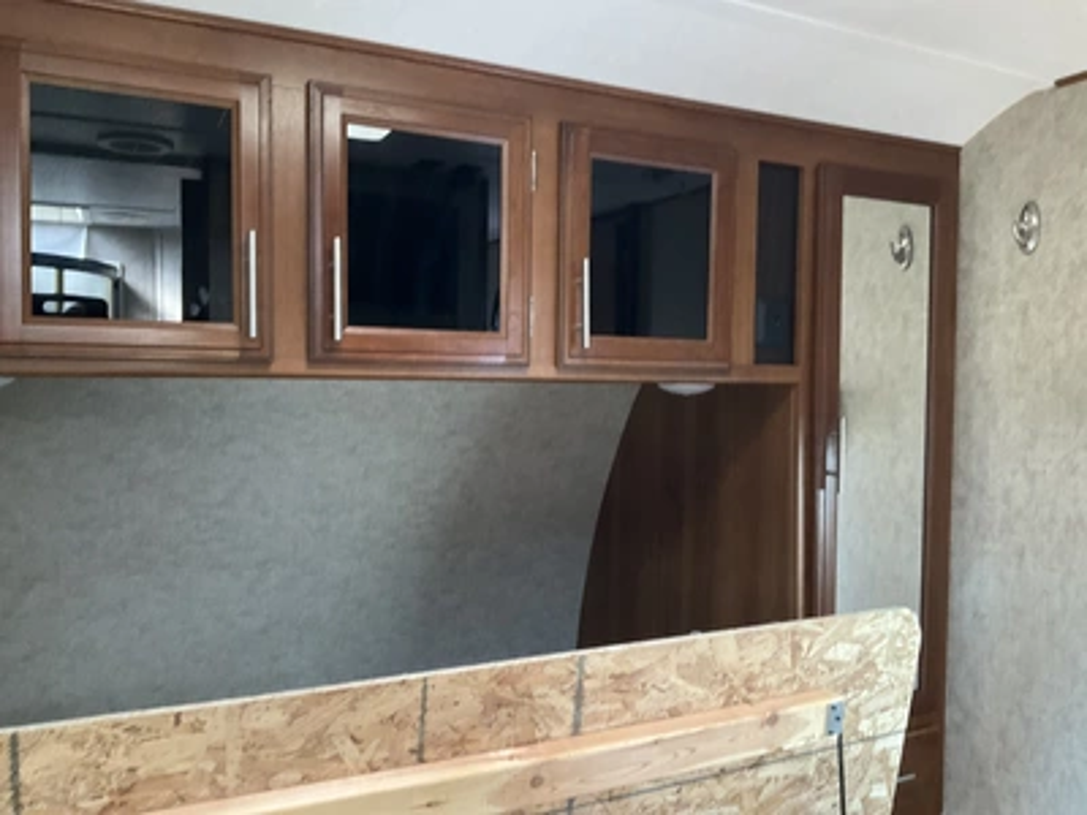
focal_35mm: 29
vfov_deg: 48.2
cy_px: 408
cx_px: 544
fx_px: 911
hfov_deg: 61.7
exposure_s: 1/60
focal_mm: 3
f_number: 1.8
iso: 250
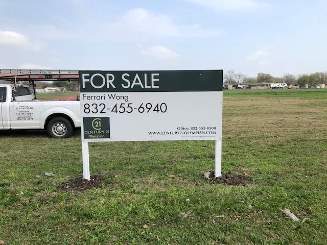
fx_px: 265
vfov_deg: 49.7
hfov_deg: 63.4
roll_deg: +1.4
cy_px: 122
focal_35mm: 28
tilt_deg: -6.4
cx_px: 164
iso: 20
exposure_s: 1/1130
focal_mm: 3.99
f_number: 1.8
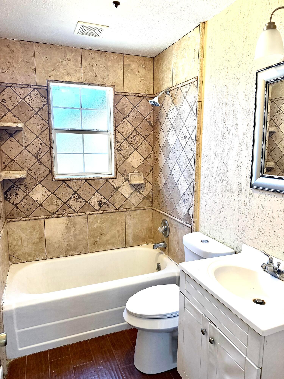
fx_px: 263
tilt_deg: -9.5
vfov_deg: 71.6
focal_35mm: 24
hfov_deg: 56.8
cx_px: 142
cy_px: 190
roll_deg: +0.8
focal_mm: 6.76
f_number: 1.78
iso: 200
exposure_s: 1/203
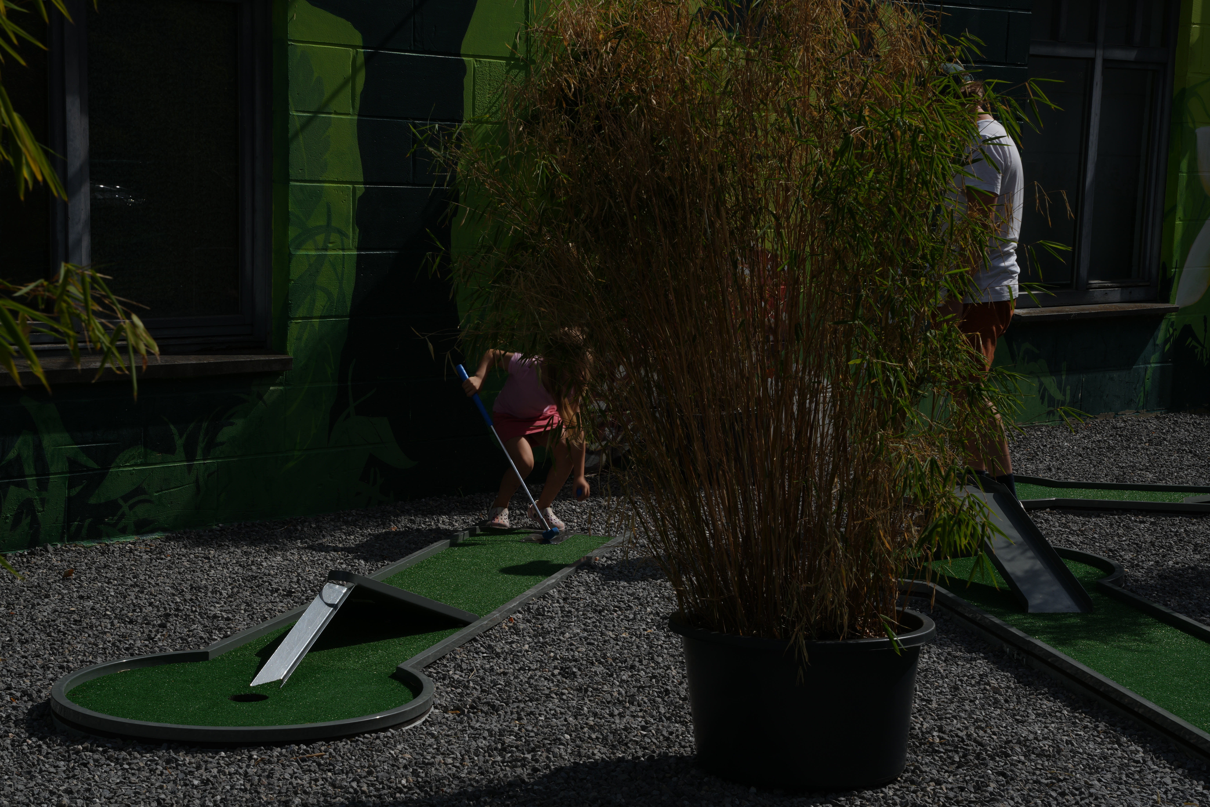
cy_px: 404
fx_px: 2353
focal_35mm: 70
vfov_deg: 19.5
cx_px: 605
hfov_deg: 28.8
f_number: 18
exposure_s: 1/100
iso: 50
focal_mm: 70
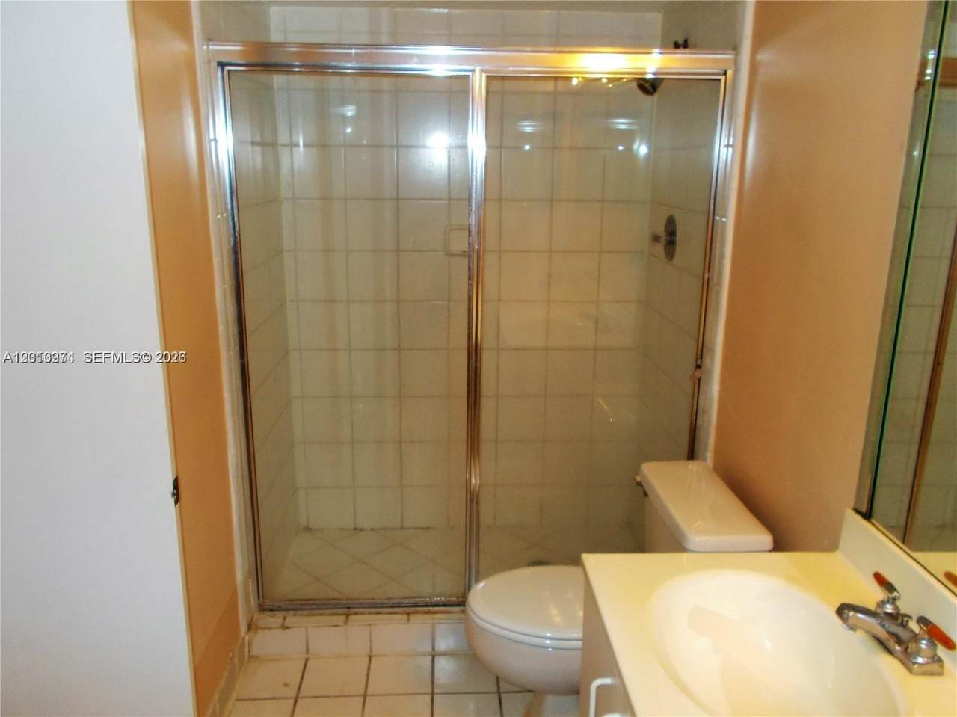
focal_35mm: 26
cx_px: 478
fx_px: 719
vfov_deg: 53.0
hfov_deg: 67.3
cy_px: 358
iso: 200
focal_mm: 4.6
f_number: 3.2
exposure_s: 1/25
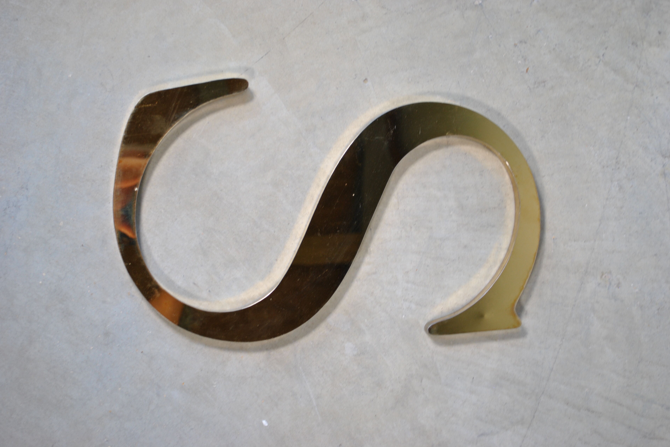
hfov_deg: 34.5
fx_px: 1079
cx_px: 333
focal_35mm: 58
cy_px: 220
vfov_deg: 23.4
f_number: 5
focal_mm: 38
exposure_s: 1/40
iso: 200
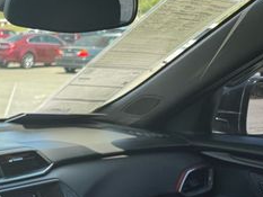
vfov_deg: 20.6
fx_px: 502
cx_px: -68
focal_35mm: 66
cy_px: 248
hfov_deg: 25.7
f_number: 1.78
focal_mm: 6.76
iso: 80
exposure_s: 1/527
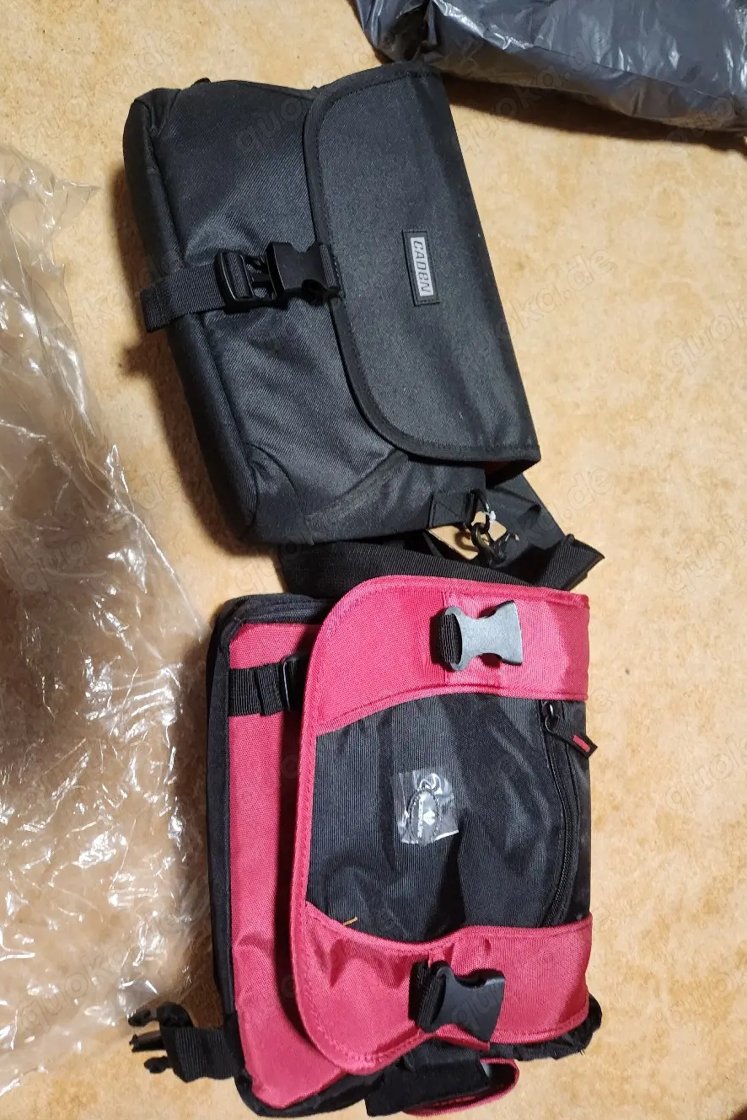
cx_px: 375
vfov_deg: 73.7
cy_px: 559
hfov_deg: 53.1
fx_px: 747
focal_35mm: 24
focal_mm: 5.4
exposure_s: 1/120
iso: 1000
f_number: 1.8
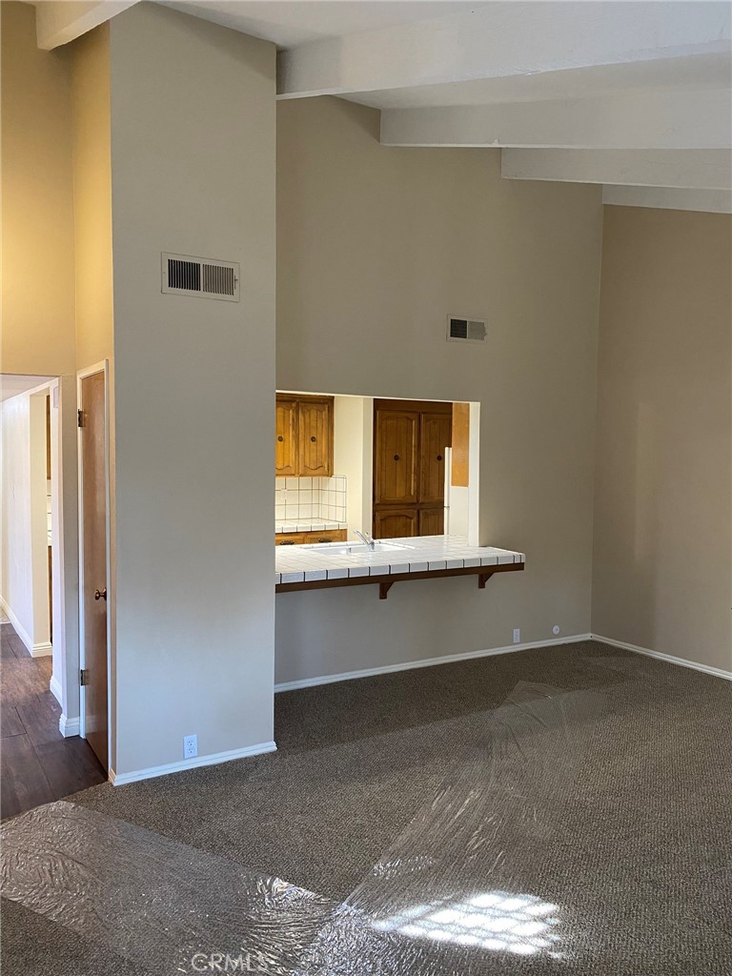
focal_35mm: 26
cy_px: 488
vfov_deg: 67.3
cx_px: 366
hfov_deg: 53.1
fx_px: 733
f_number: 1.8
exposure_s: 1/60
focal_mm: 4.25
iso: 250
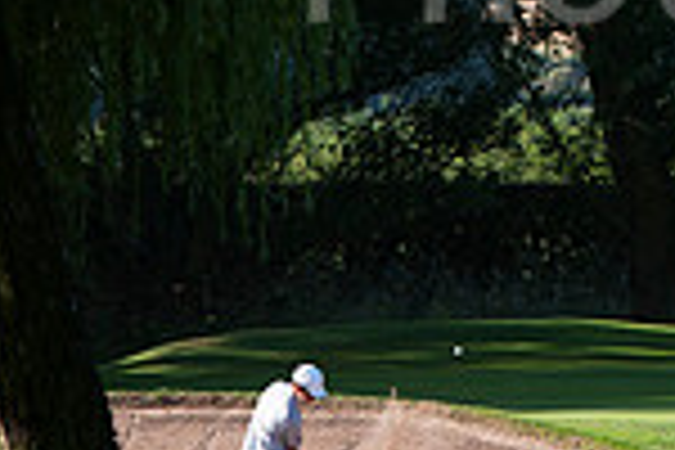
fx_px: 13049
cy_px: -261
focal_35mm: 696
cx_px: 891
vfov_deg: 2.0
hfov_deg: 3.0
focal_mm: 180
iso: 200
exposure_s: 1/1250
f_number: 4.5
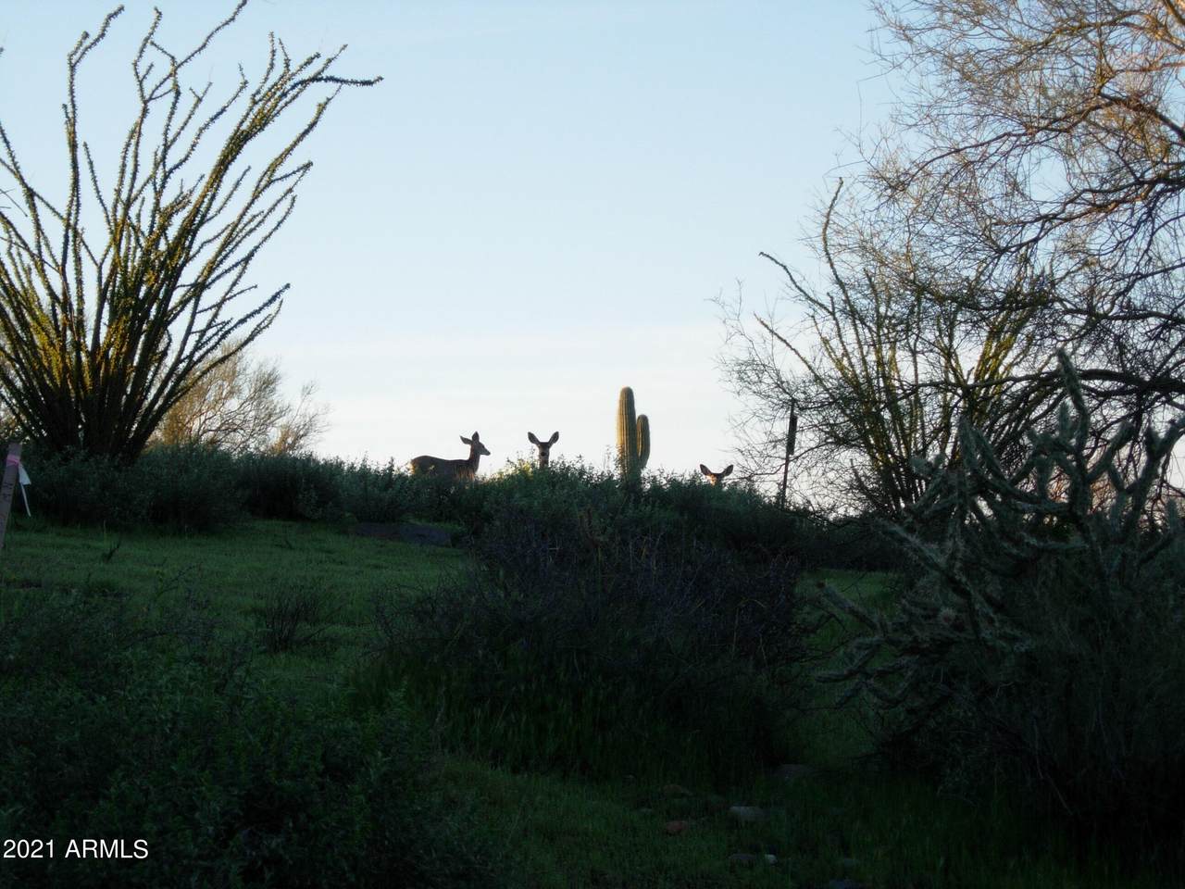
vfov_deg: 13.1
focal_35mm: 113
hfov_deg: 17.4
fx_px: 3868
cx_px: 592
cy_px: 444
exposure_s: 1/124
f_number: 4.9
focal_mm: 23.4
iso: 64
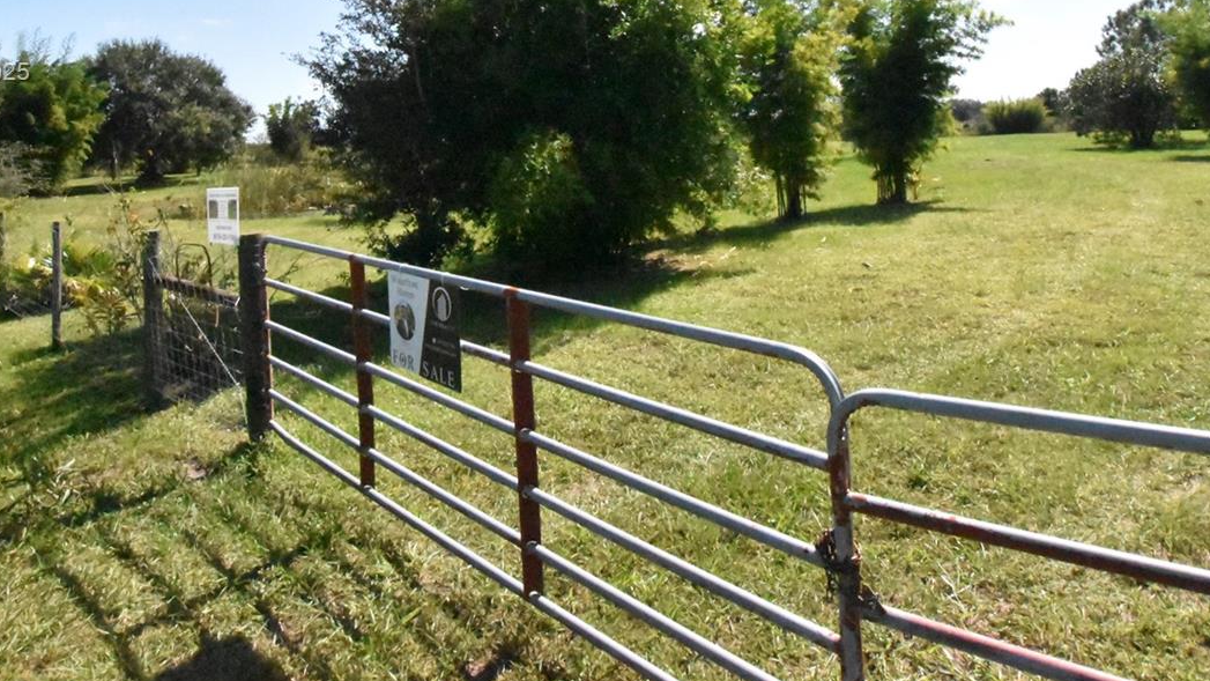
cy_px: 74
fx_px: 770
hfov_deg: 76.3
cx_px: 585
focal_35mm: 24
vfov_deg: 43.7
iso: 16000
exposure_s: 1/4000
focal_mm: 10
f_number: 14
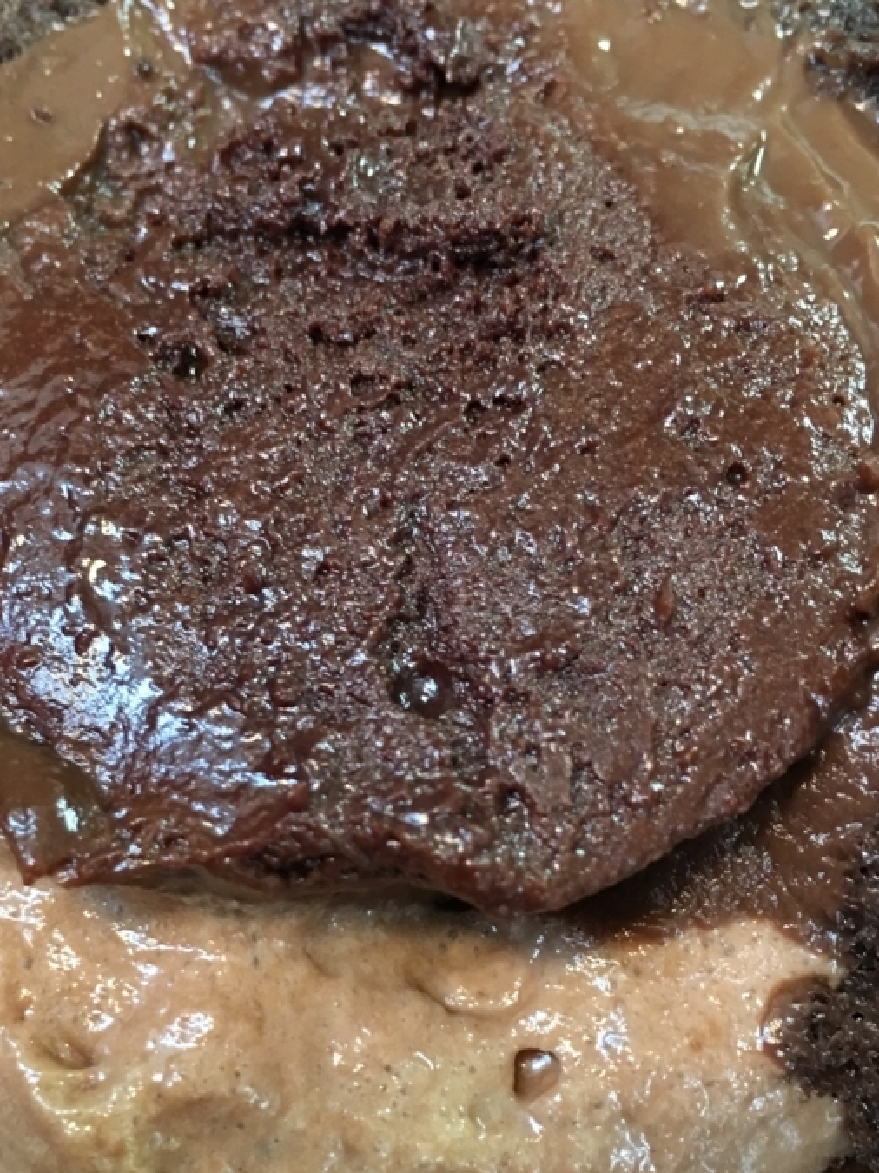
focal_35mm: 44
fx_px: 1490
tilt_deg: -55.0
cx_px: 323
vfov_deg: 42.7
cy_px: 712
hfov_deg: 32.7
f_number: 2.2
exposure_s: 1/8
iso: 80
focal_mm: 4.15
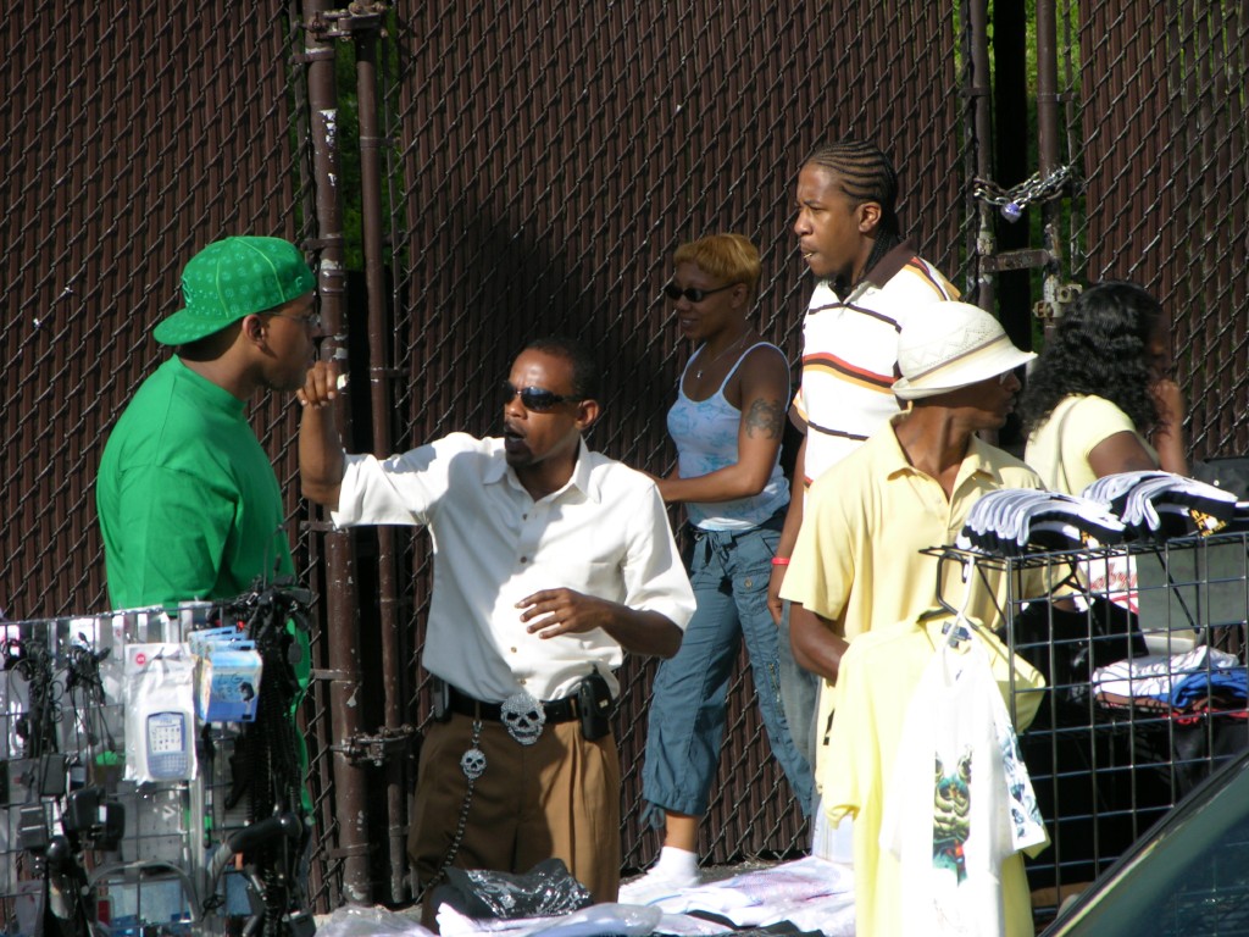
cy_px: 468
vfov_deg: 5.3
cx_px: 624
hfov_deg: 7.1
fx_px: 10103
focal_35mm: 280
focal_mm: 71.2
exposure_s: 1/226
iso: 50
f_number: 5.9
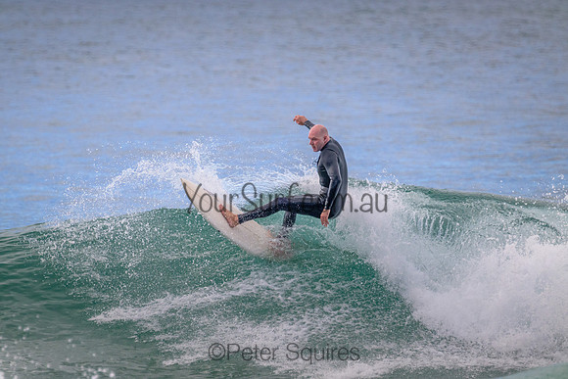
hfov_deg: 2.6
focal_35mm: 800
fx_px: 12625
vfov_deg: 1.7
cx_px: 284
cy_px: 190
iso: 2000
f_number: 13
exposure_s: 1/2000
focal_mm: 800
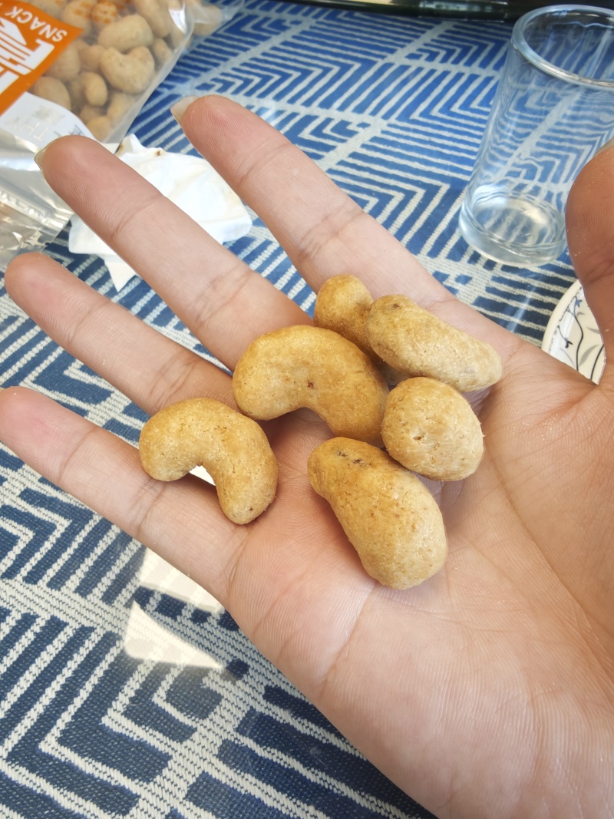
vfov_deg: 73.9
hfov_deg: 58.9
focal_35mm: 23
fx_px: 544
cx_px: 307
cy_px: 410
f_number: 2.2
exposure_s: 1/50
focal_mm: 2.13
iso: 500
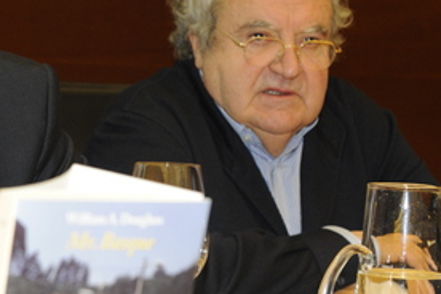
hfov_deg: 12.9
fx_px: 1923
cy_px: 96
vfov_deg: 8.7
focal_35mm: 157
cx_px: -13
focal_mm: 62
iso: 1600
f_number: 5.6
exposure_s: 1/125
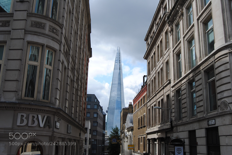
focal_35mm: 39
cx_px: 116
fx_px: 252
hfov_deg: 49.5
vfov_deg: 34.3
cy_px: 78
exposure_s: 1/250
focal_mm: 26
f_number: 8
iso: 100
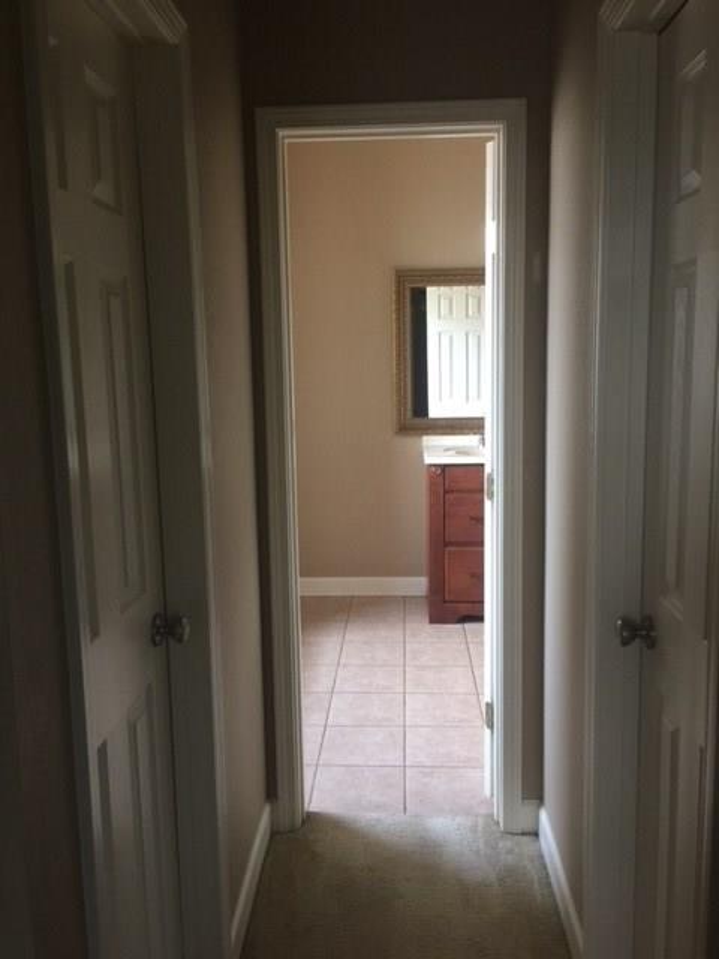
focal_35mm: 29
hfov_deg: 48.2
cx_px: 360
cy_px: 480
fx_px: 803
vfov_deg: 61.7
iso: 80
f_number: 2.2
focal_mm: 4.15
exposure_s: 1/15
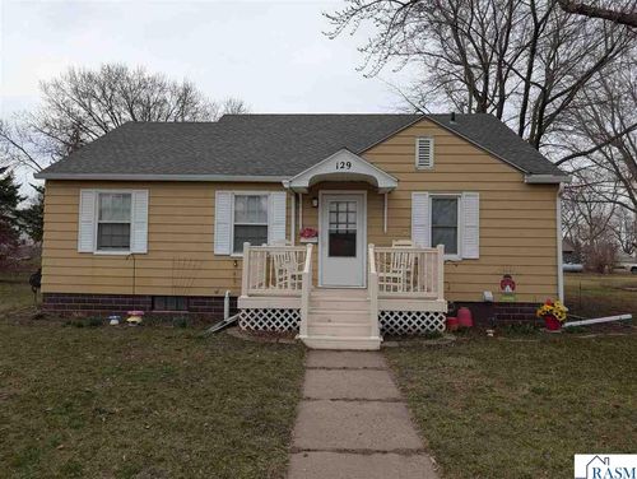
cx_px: 318
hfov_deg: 71.5
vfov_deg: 56.9
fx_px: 442
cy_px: 240
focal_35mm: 24
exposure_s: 1/563
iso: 22
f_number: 1.68
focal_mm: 6.9
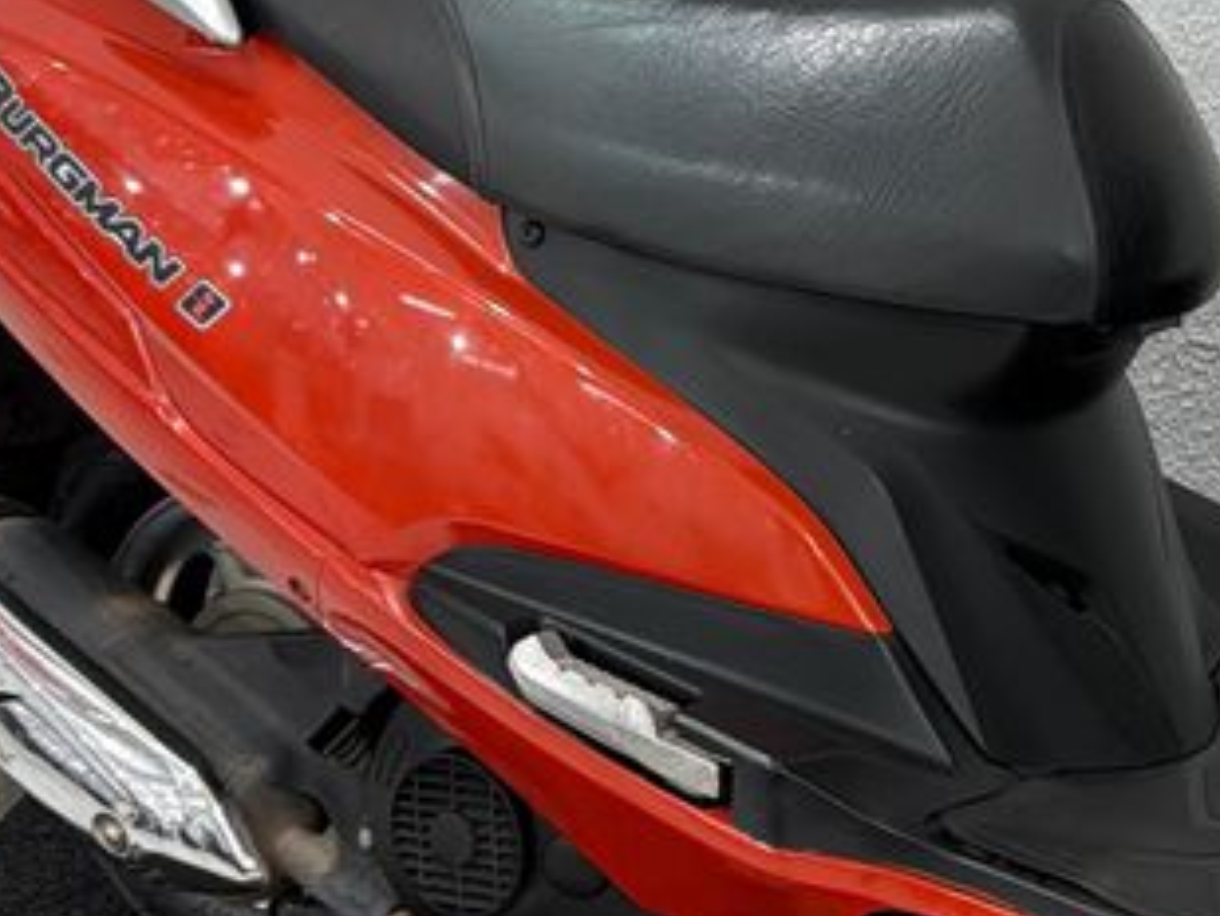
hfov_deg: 28.3
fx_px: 2221
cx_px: 1291
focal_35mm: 63
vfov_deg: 23.0
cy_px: 213
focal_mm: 6.76
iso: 100
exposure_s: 1/60
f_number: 1.78
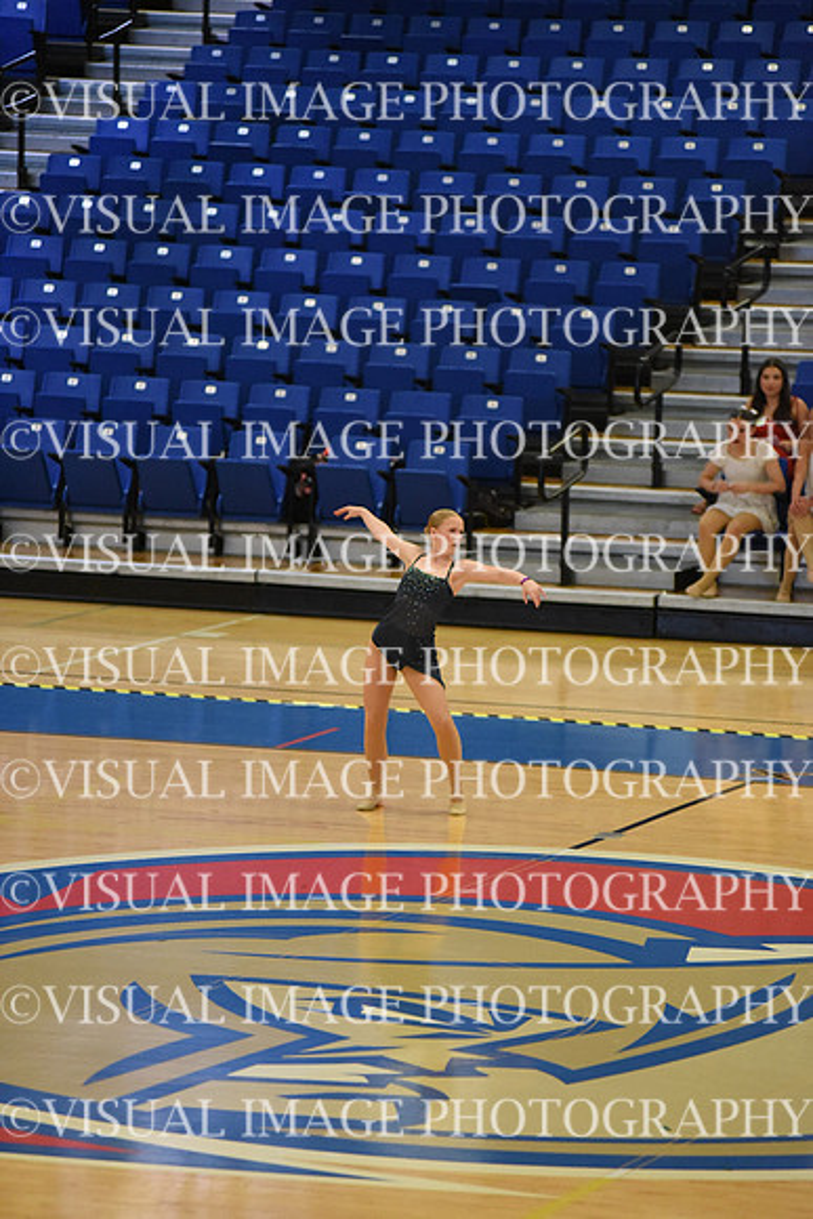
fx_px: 6770
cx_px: 406
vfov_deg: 10.3
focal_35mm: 200
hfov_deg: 6.9
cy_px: 610
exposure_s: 1/1000
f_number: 2.8
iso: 8000
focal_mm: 200
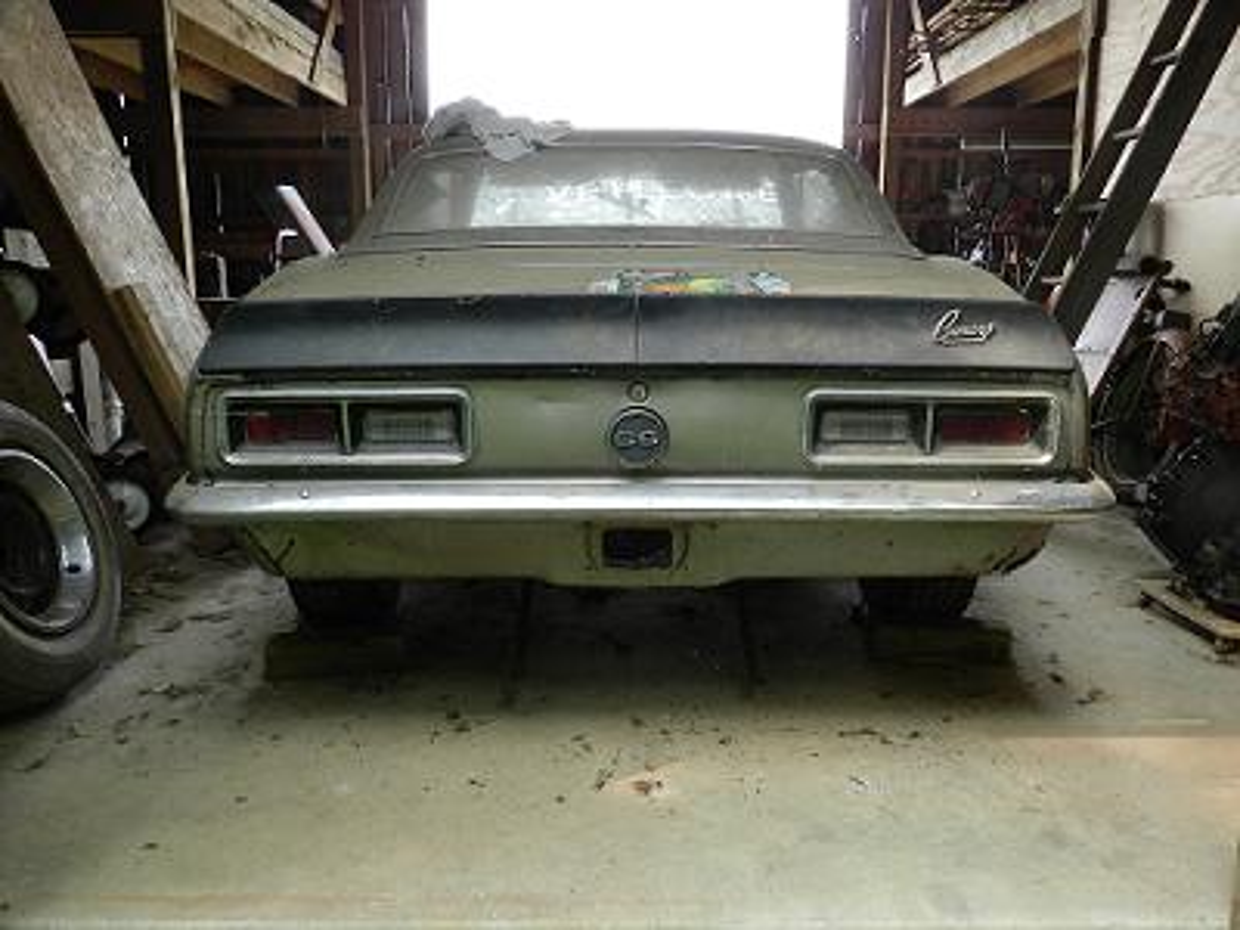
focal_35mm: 28
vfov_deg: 49.7
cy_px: 465
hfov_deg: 63.4
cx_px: 620
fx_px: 1003
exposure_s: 1/50
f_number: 3.6
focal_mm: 5
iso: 160
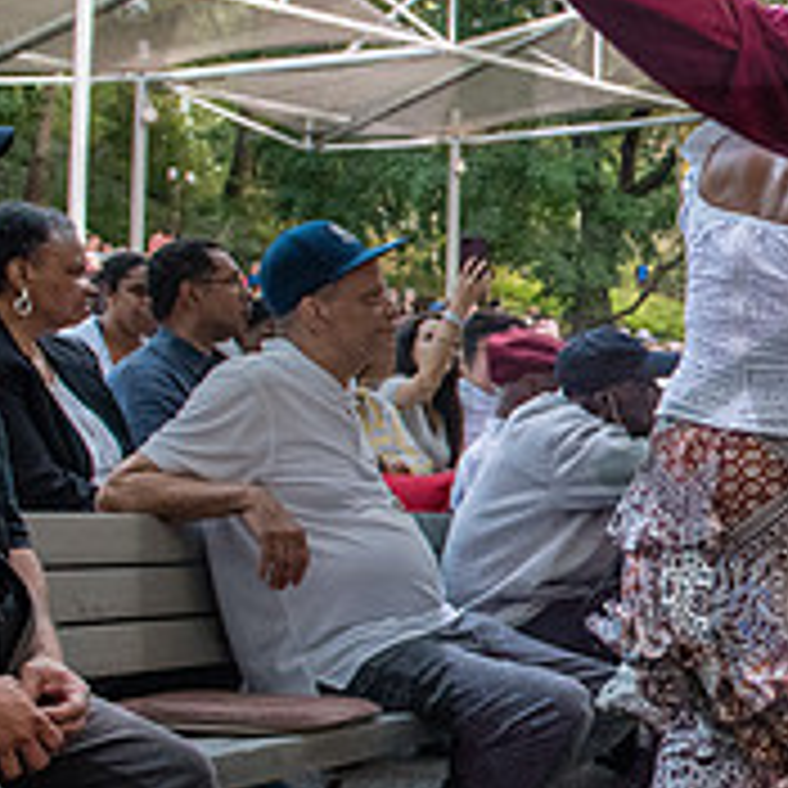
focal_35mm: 77
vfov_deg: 22.4
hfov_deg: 19.3
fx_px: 1983
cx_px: 1225
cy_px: 498
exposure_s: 1/320
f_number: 4
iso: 4000
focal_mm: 24
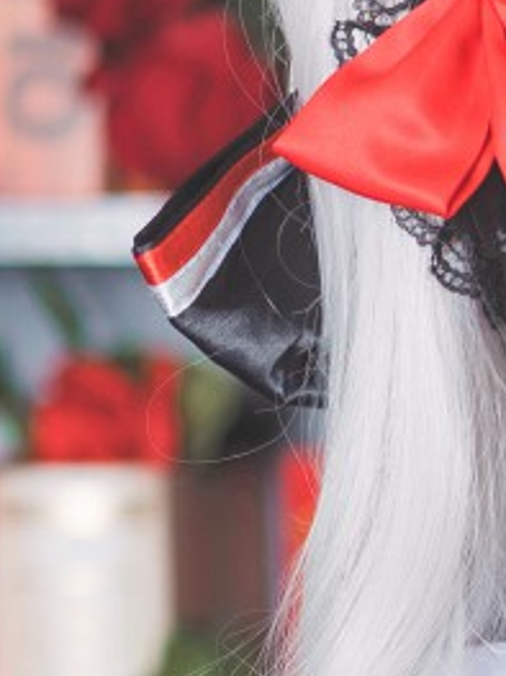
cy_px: 1026
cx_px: 943
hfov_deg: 3.2
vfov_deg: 4.2
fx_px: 9090
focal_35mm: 466
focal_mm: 85
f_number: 2
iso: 100
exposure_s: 1/100
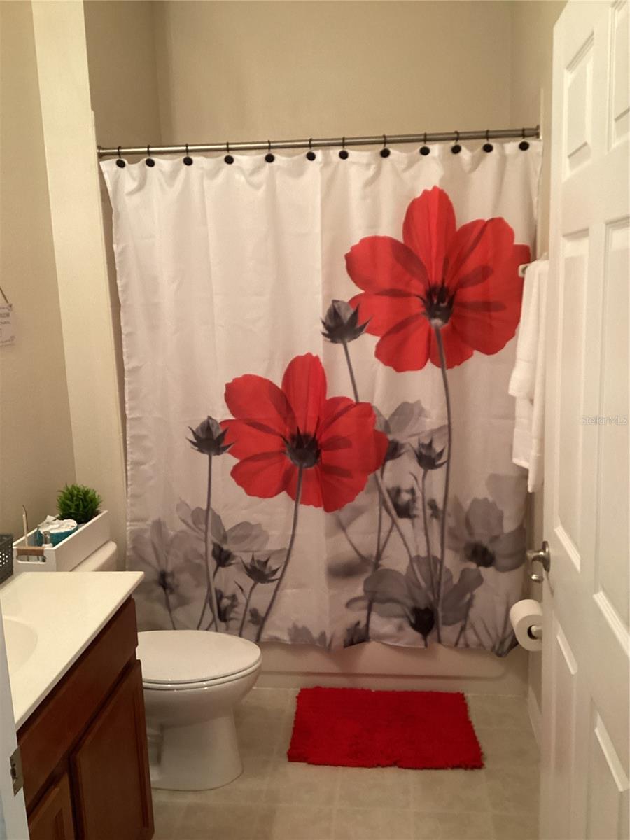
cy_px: 420
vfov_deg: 58.4
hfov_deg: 45.4
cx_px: 315
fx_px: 752
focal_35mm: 31
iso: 320
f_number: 2.4
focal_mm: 3.3
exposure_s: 1/60
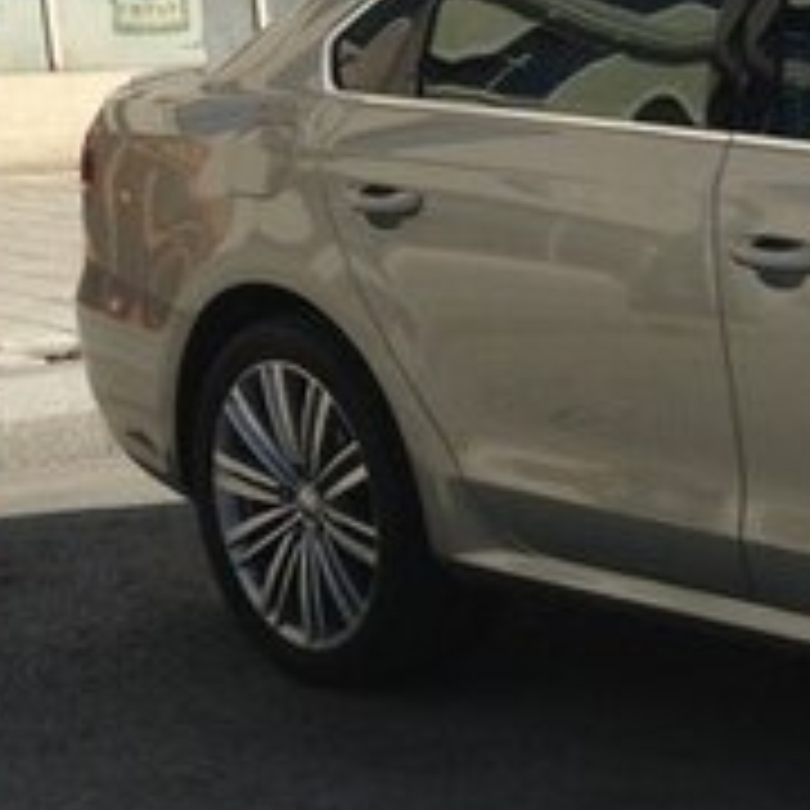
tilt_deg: -9.3
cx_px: 1422
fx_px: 2833
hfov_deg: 14.5
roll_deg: -0.3
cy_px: 470
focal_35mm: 107
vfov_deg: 16.3
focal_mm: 4.12
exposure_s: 1/1466
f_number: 2.4
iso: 50
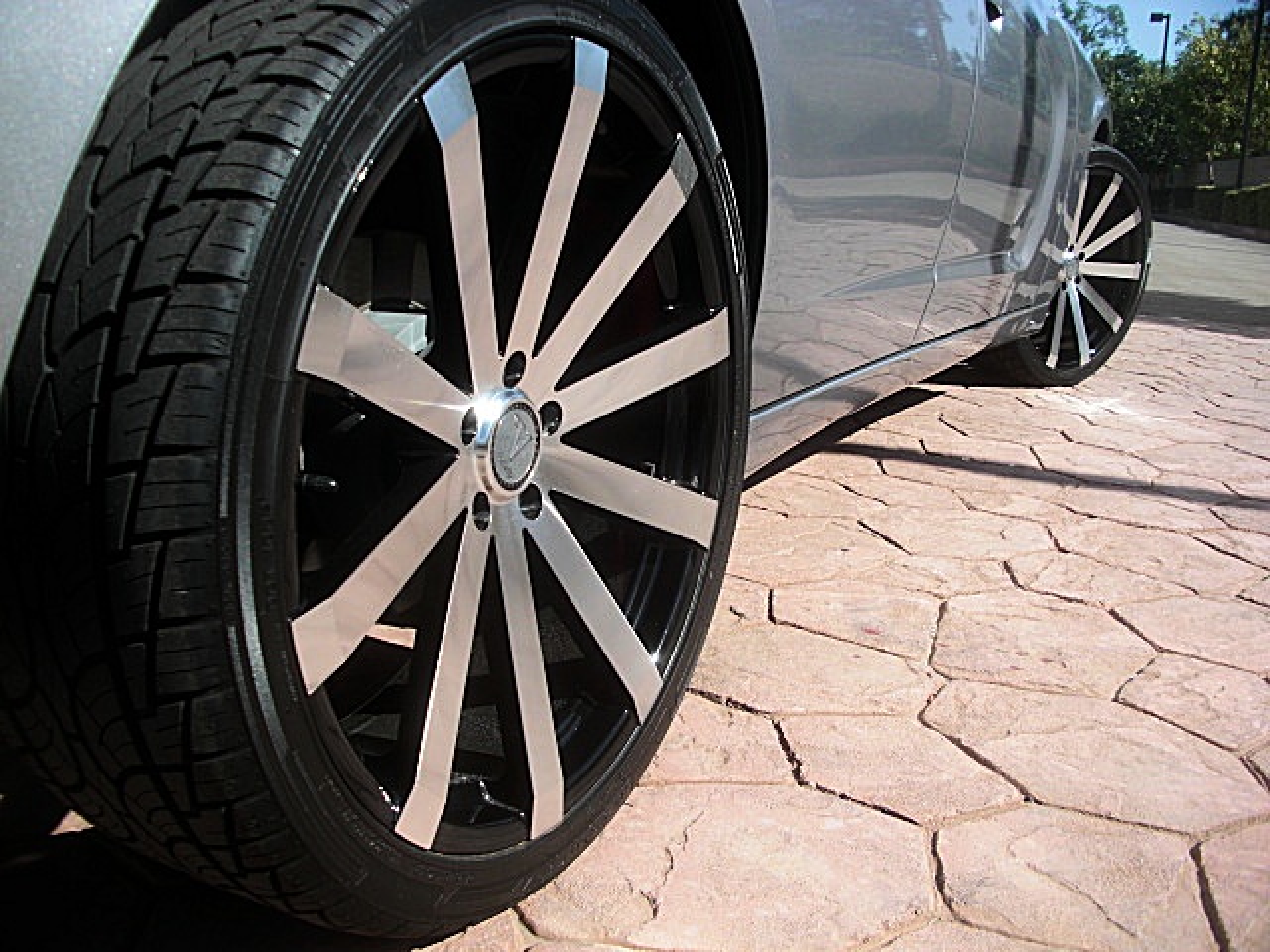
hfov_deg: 51.4
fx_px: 1321
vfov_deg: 39.7
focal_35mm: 36
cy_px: 476
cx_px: 635
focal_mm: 6.3
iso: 50
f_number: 2.8
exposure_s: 1/640
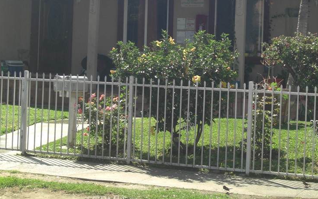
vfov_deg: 12.9
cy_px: 39
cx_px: 194
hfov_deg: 20.6
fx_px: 875
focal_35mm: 101
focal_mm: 14.2
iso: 80
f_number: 4
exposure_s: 1/400
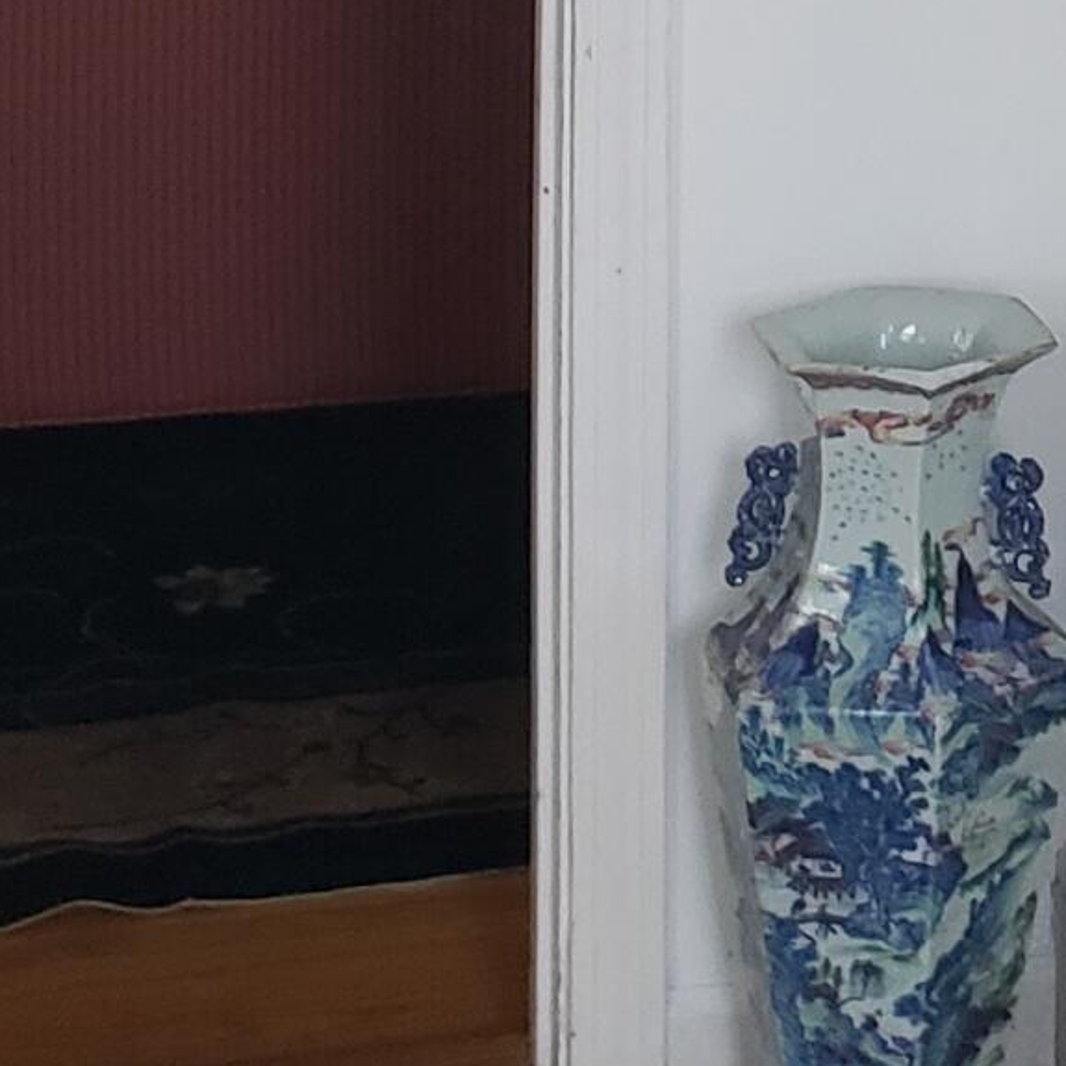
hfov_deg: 13.3
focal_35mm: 120
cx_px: 1815
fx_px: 4181
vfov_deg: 13.5
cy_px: -623
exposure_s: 1/50
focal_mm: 4.3
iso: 320
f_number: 2.4
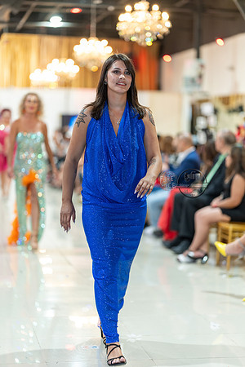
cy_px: 184
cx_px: 122
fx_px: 868
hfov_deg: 16.1
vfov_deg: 23.9
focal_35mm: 85
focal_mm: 85
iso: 400
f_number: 1.4
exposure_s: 1/160
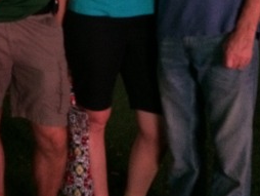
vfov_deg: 19.4
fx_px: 549
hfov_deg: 25.7
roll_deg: -0.5
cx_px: 20
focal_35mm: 73
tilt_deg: -5.3
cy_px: -18
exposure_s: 1/15
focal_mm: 4.15
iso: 400
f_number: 2.2
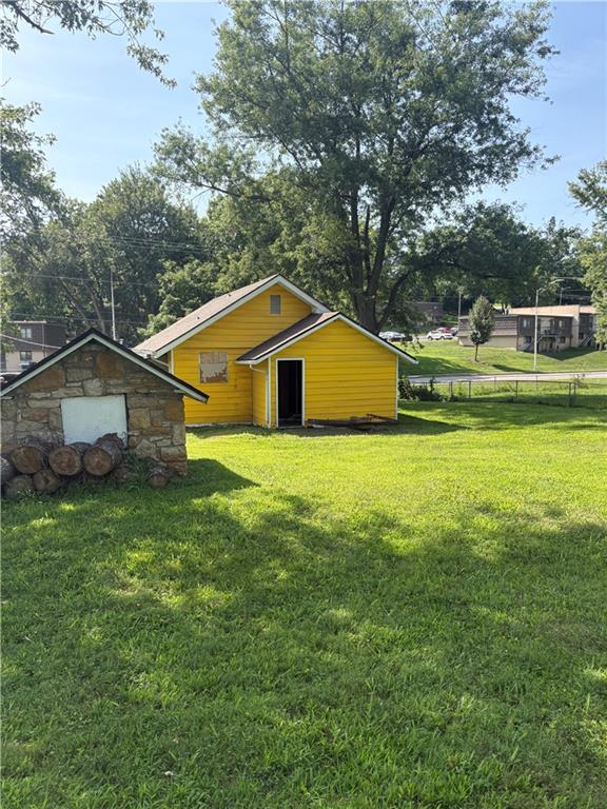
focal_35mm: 26
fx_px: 608
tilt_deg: -4.3
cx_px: 304
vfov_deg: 67.3
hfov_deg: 53.1
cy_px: 404
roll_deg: -1.3
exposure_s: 1/1587
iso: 64
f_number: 1.6
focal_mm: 5.96
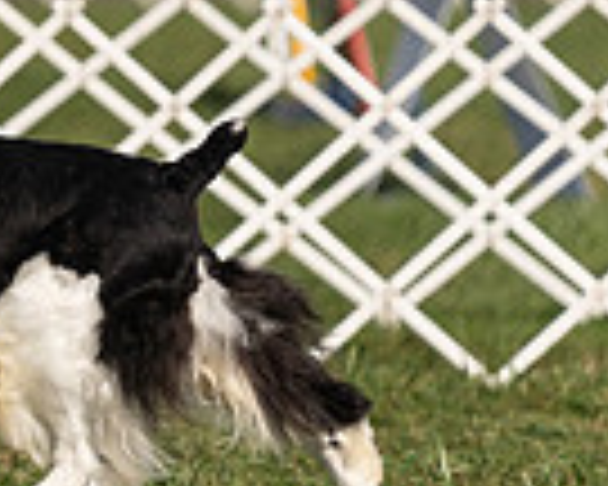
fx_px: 16879
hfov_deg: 2.1
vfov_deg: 1.7
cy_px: -9
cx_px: -565
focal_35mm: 938
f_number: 3.2
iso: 100
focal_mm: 200
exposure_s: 1/2500
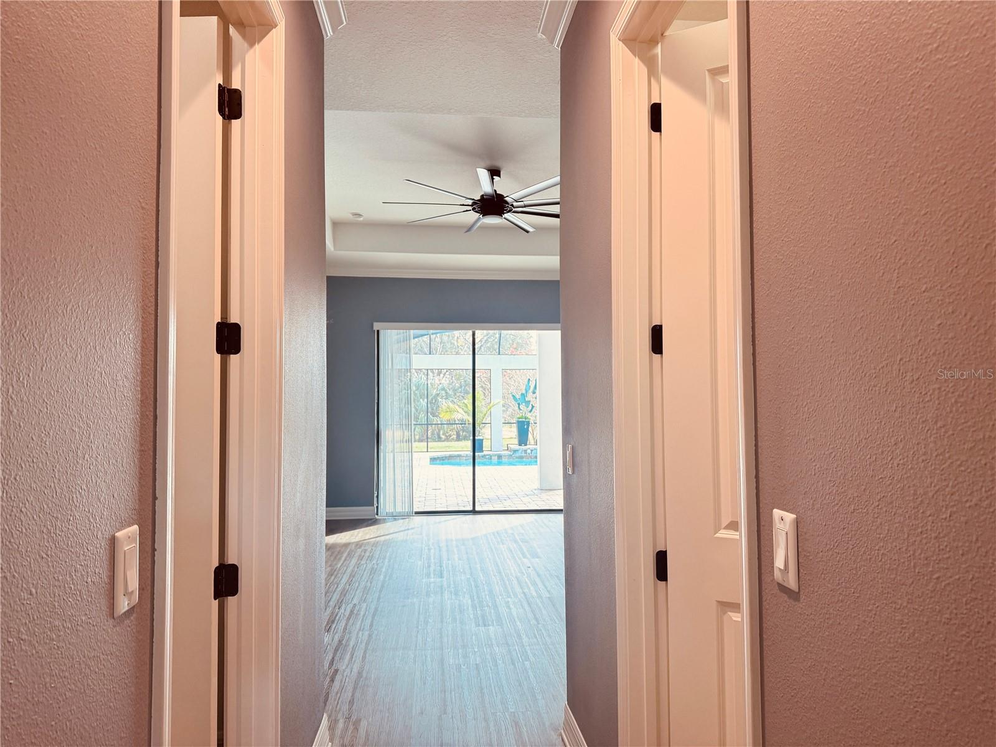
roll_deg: +0.9
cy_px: 374
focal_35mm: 24
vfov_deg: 56.8
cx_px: 498
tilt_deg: +1.9
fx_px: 691
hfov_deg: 71.6
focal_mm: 6.76
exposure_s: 1/60
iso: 160
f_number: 1.78
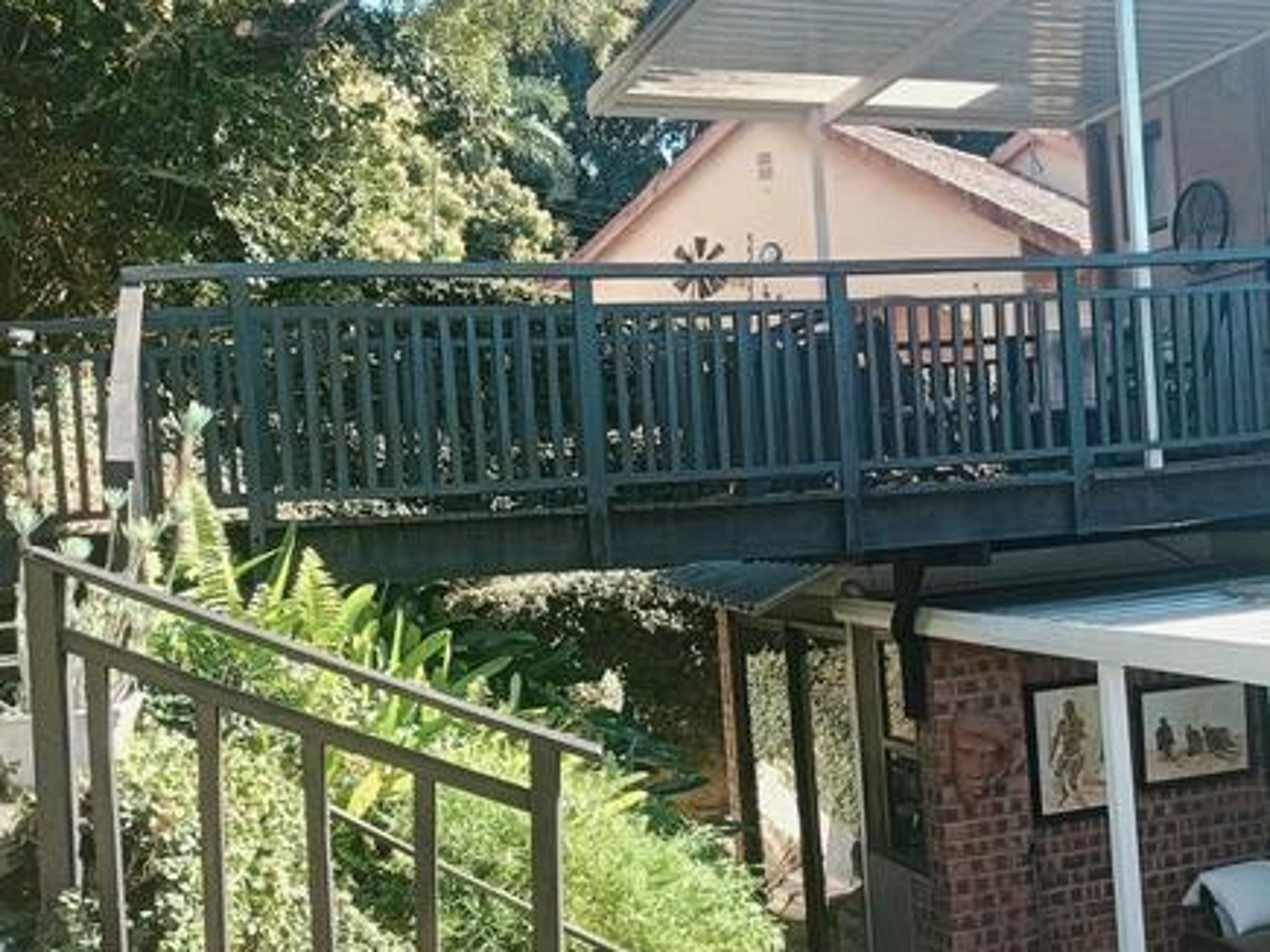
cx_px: 888
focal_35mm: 46
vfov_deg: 31.5
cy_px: 529
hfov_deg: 40.5
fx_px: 1687
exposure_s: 1/99.9
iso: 125
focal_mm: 4.7
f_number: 1.7
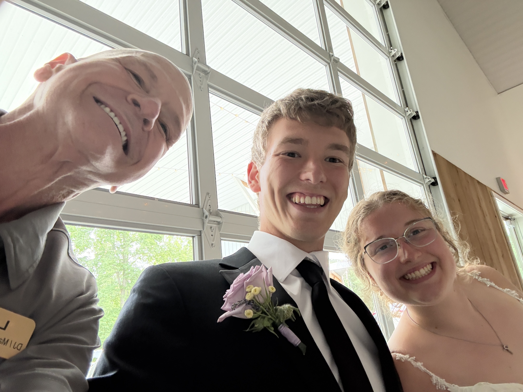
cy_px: 196
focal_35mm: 23
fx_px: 347
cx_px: 262
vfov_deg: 58.9
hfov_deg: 73.9
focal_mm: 2.69
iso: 250
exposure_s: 1/40
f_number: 1.9
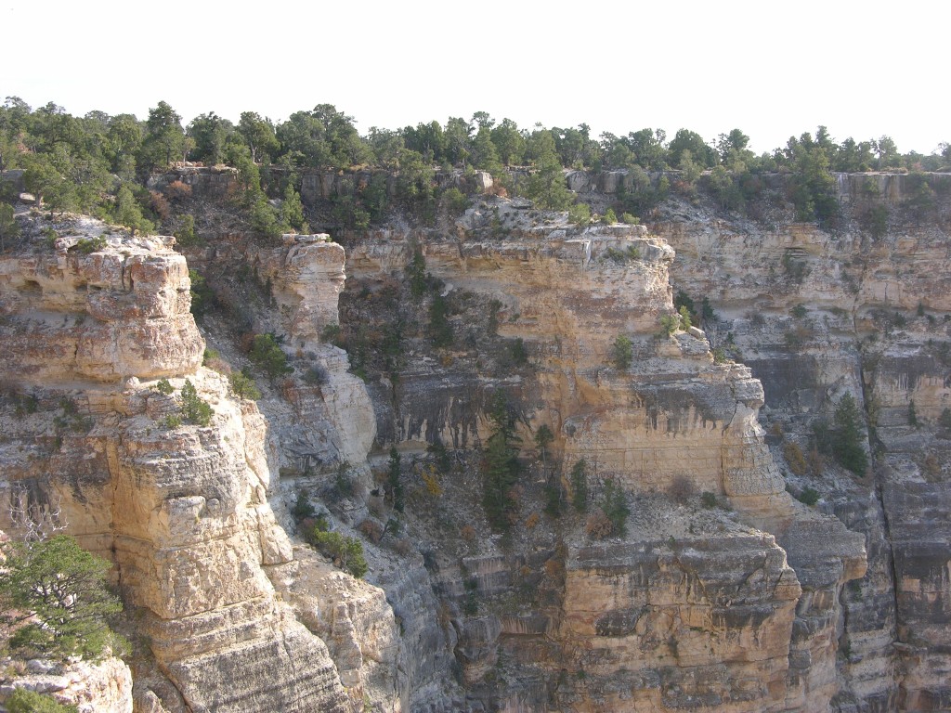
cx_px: 476
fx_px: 1703
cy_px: 356
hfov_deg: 31.2
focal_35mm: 62
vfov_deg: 23.7
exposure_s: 1/147
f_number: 4
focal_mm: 15.7
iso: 50
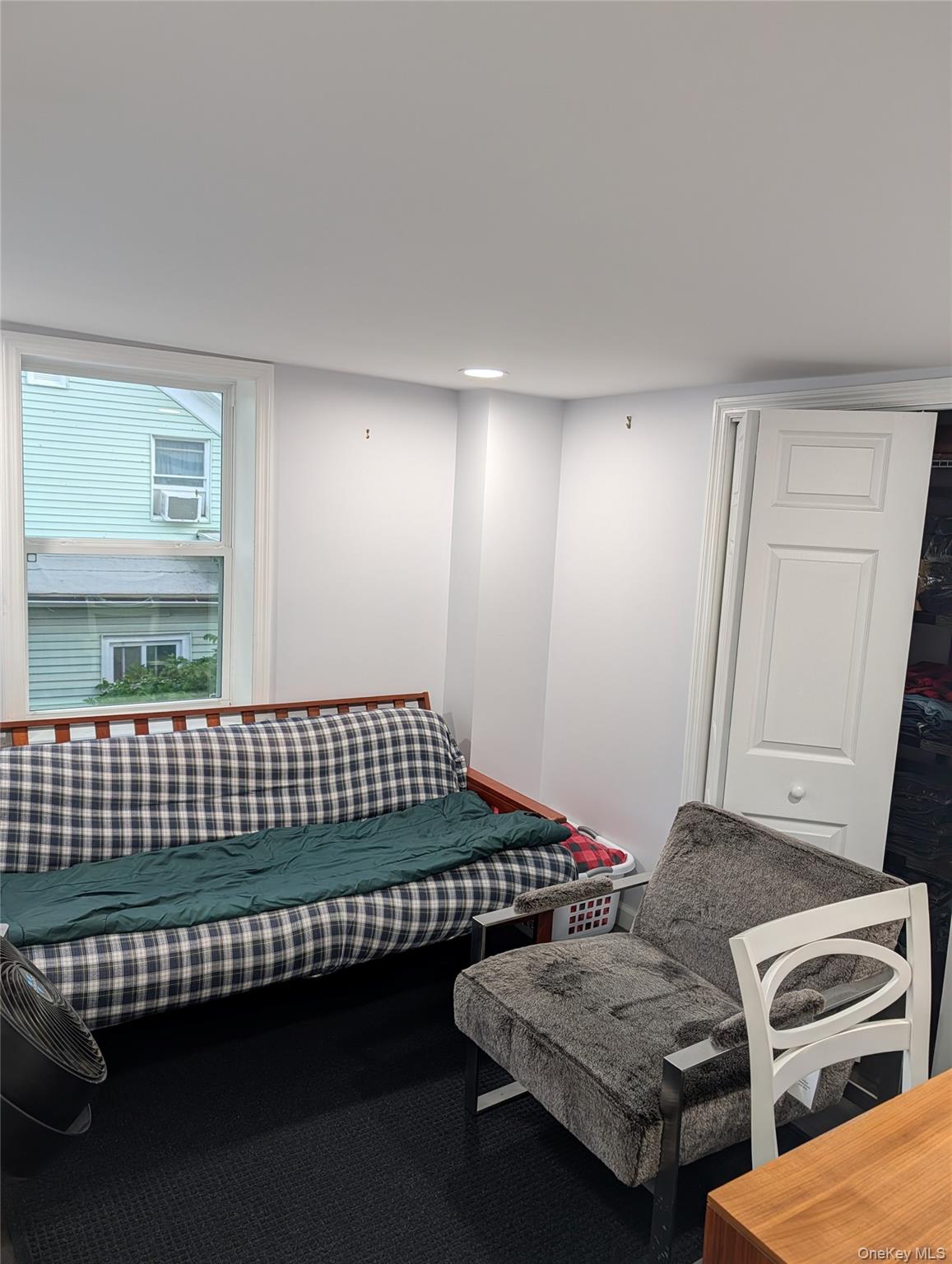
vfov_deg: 71.5
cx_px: 476
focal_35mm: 24
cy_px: 632
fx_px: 878
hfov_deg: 56.9
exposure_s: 1/120
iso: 23
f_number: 1.68
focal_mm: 6.9
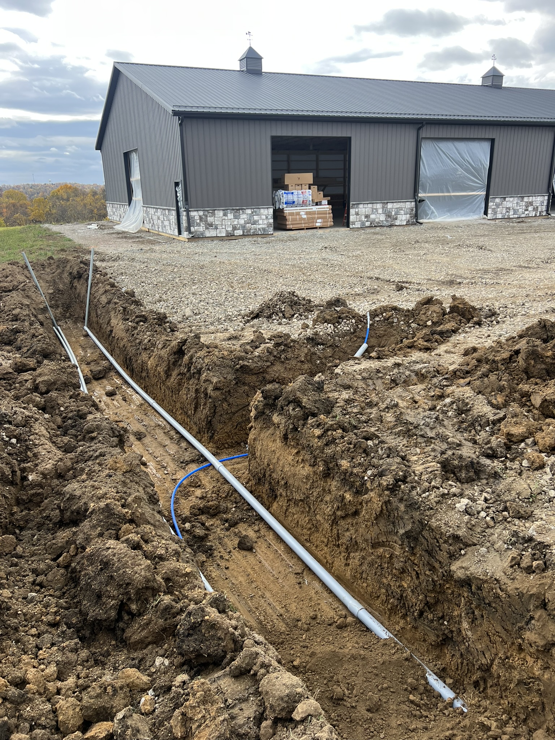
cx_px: 278
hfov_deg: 53.1
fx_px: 556
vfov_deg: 67.3
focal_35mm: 26
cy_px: 370
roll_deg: +1.7
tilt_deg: -17.3
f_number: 1.5
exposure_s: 1/917
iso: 50
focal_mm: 5.7
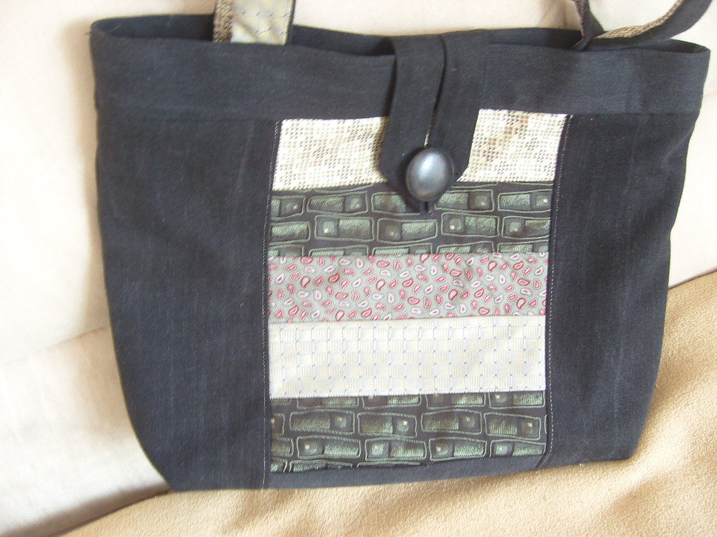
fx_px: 704
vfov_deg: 41.8
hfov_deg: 54.0
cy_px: 268
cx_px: 358
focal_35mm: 34
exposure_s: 1/8
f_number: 2.8
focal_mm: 7.3
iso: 200
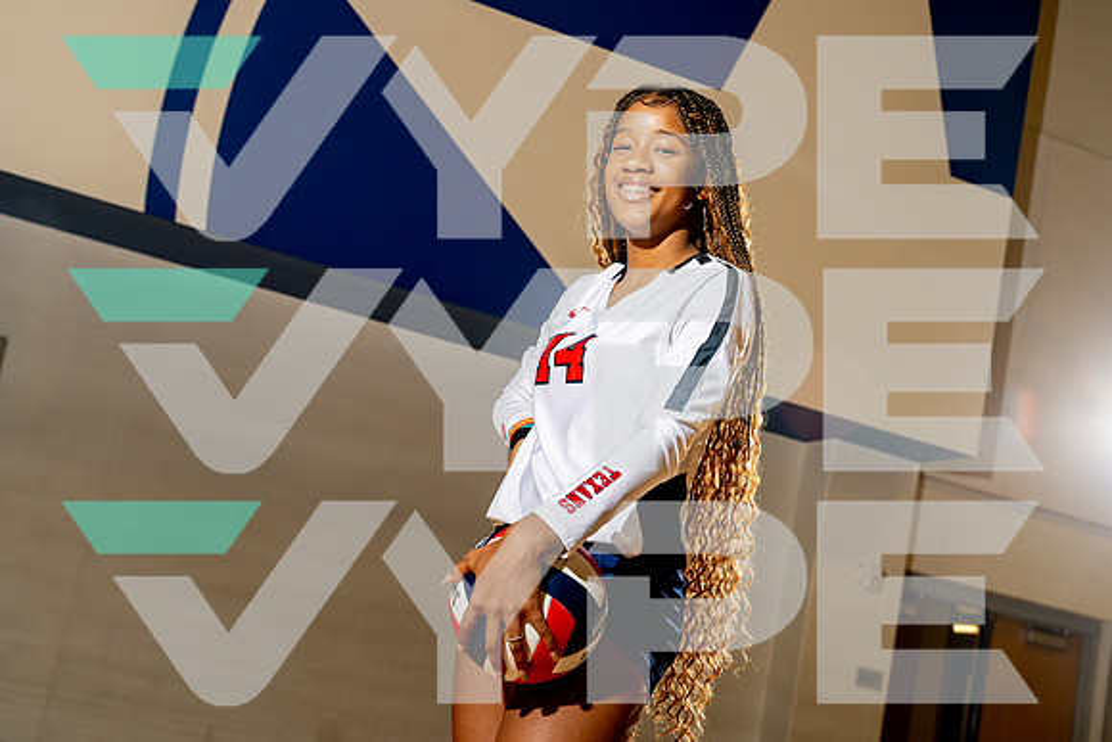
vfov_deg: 26.0
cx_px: 556
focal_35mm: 52
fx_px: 1607
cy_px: 371
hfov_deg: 38.2
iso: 250
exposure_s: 1/250
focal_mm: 52
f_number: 5.6
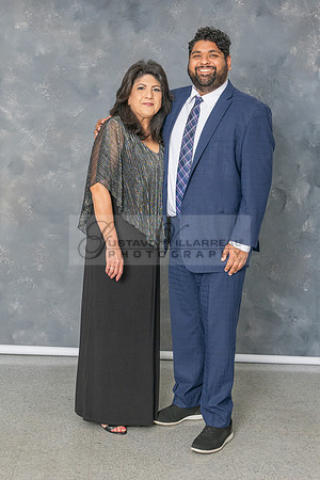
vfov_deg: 35.0
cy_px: 209
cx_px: 101
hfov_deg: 23.6
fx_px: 761
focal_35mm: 57
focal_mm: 32.5
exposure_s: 1/200
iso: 200
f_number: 5.6
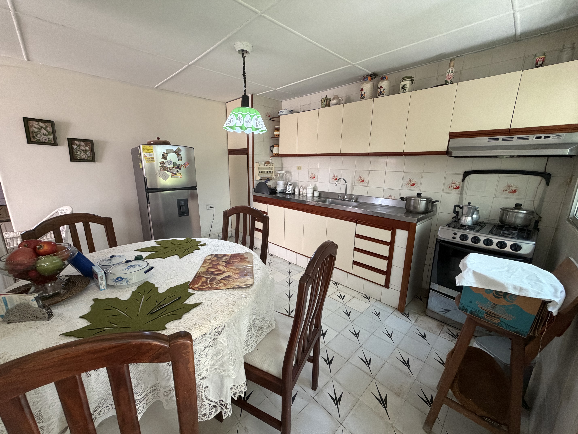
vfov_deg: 85.7
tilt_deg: -12.9
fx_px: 234
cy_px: 217
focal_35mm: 14
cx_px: 289
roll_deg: -0.5
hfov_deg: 102.1
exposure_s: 1/60
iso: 250
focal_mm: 2.22
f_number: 2.2
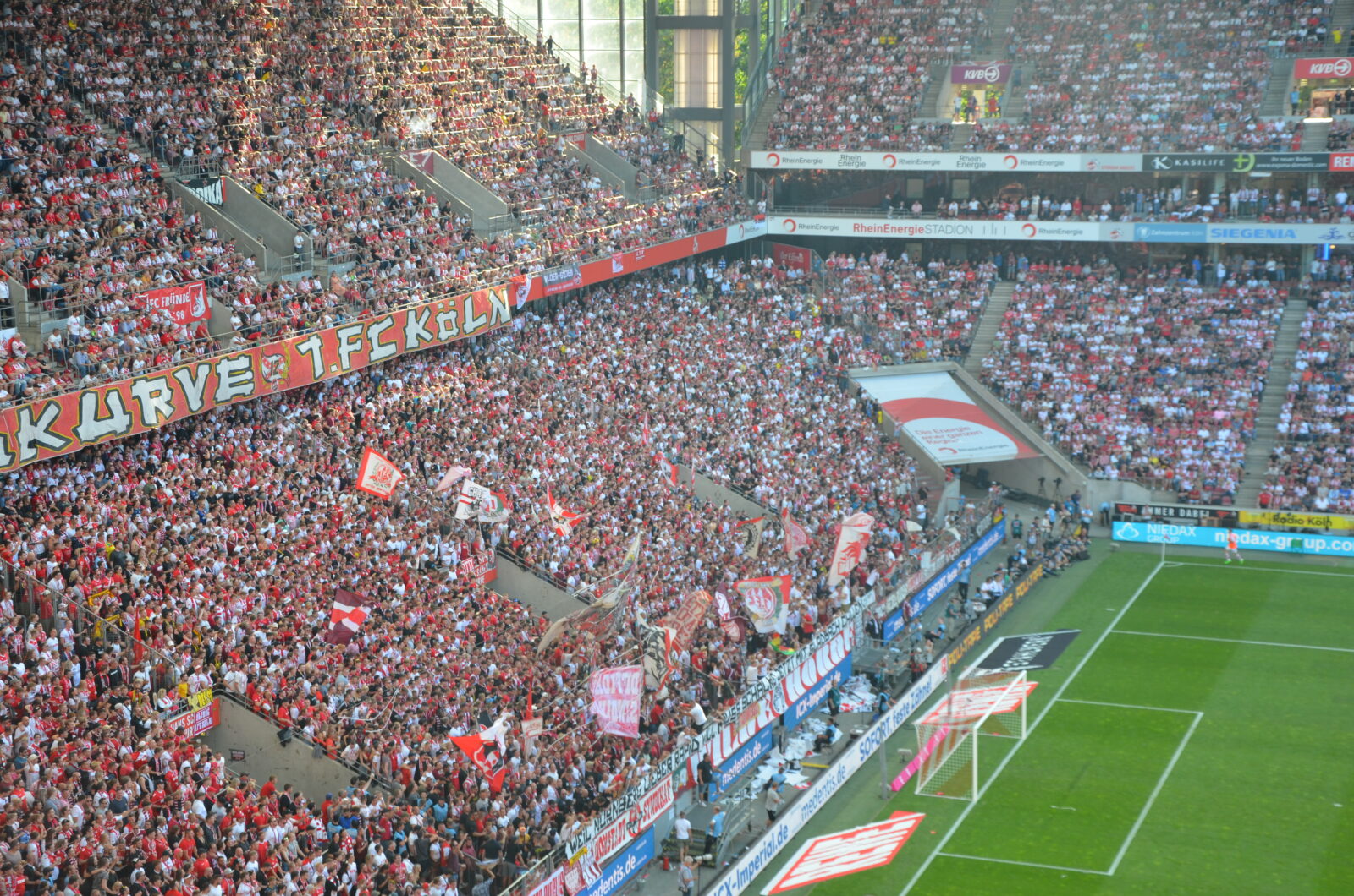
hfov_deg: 29.9
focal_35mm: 68
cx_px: 677
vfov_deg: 20.1
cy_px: 448
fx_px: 2534
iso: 360
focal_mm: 45
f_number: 5.6
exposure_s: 1/125
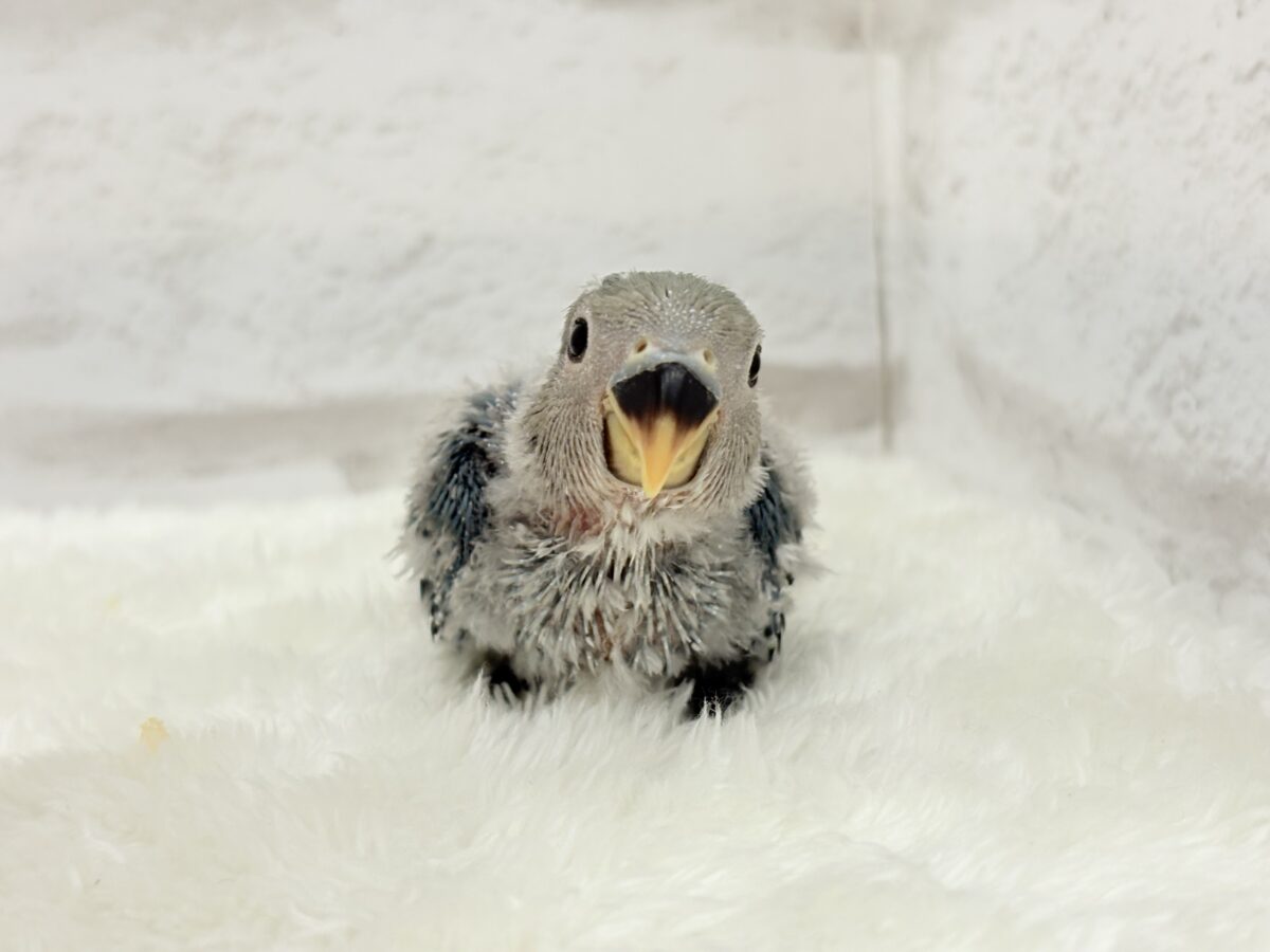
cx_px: 635
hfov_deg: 36.8
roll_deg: +4.7
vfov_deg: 28.0
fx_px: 1908
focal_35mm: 52
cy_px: 476
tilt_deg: -10.1
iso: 64
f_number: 1.6
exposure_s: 1/100
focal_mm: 5.96
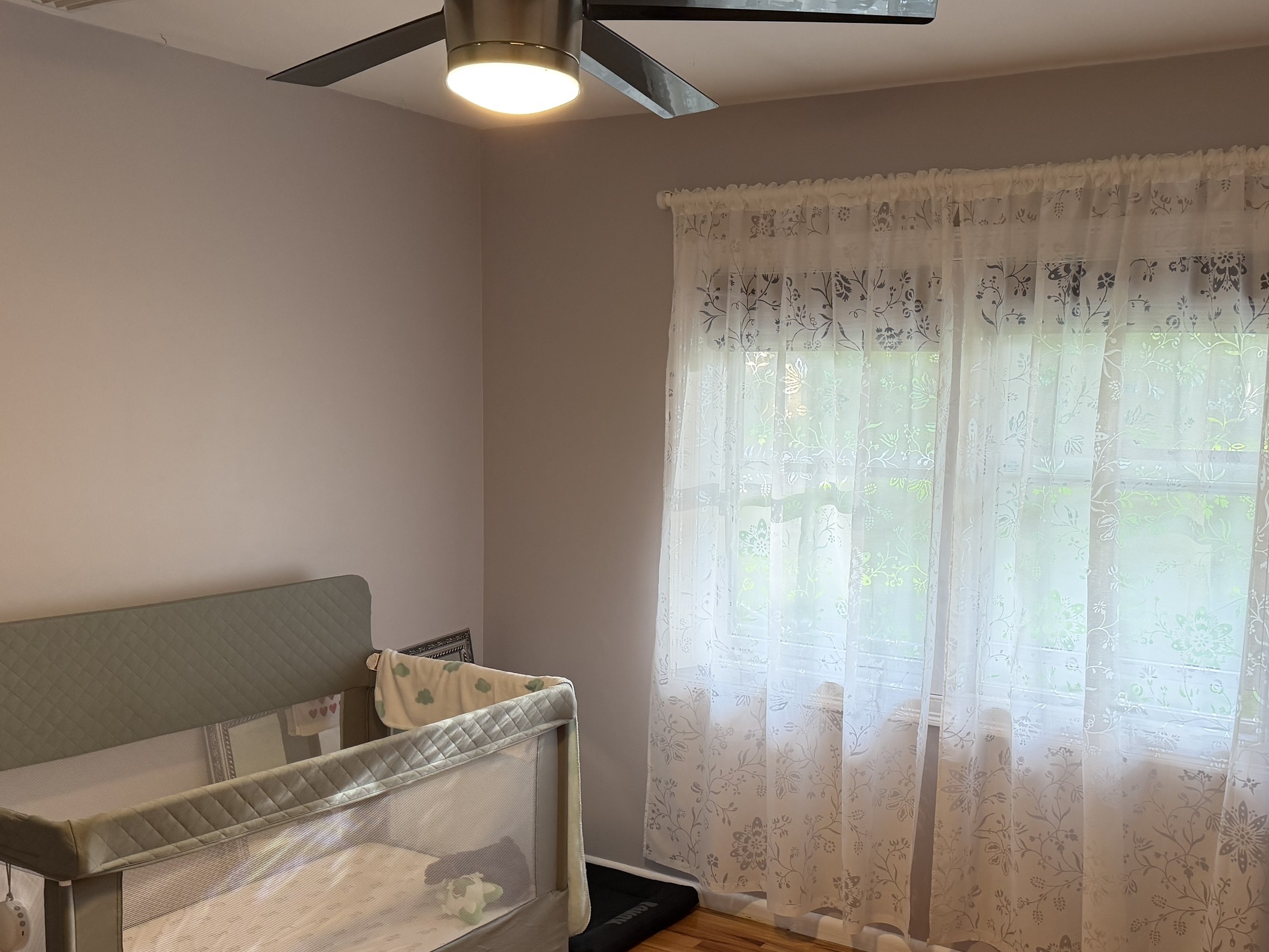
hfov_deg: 52.4
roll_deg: -0.9
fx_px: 1283
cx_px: 746
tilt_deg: -6.9
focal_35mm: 35
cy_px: 546
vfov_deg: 40.6
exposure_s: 1/120
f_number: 1.78
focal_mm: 6.76
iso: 200
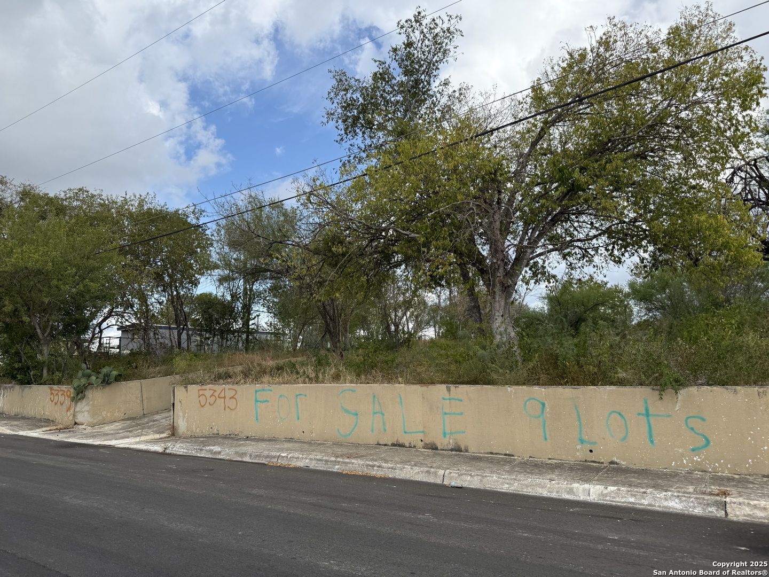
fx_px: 533
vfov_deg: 56.8
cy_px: 288
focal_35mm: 24
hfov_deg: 71.6
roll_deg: +0.7
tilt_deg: +9.2
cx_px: 384
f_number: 1.78
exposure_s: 1/3953
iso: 100
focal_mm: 6.76
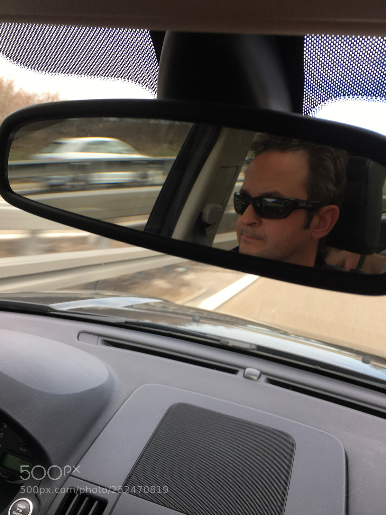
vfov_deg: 61.7
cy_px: 258
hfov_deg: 48.2
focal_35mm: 29
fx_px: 431
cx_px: 193
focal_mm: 4.15
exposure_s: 1/136
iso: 25
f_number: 2.2
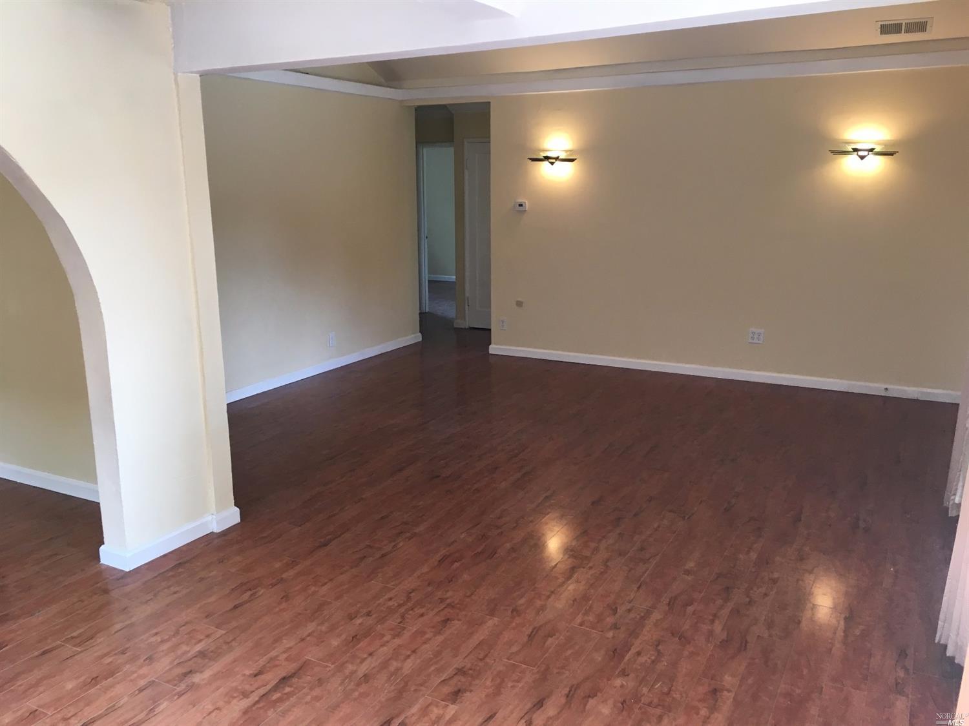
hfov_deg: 61.7
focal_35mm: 29
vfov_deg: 48.2
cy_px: 363
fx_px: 812
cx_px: 484
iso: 32
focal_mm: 4.15
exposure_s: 1/30
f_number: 2.2
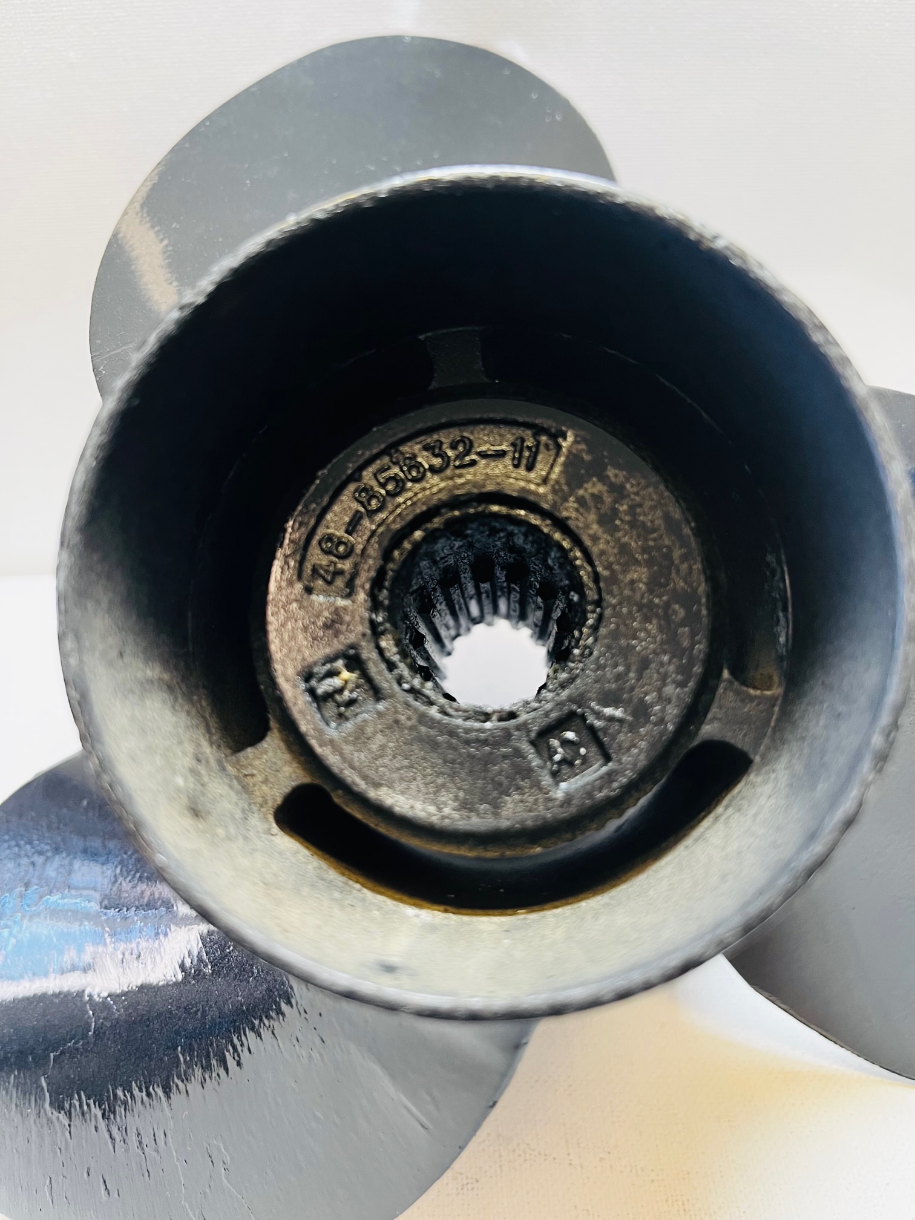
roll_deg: +2.5
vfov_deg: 67.3
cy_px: 610
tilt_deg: -44.4
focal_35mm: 26
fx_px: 916
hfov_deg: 53.1
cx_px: 458
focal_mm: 5.1
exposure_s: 1/60
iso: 125
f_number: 1.6
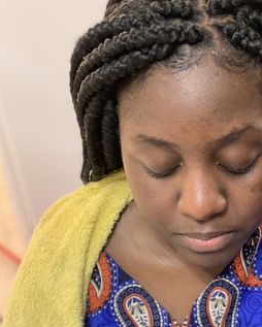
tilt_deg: -35.6
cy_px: 227
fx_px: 465
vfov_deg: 38.2
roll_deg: +0.6
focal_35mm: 48
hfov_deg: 30.6
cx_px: 215
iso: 640
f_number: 1.8
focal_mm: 4.25
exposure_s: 1/20
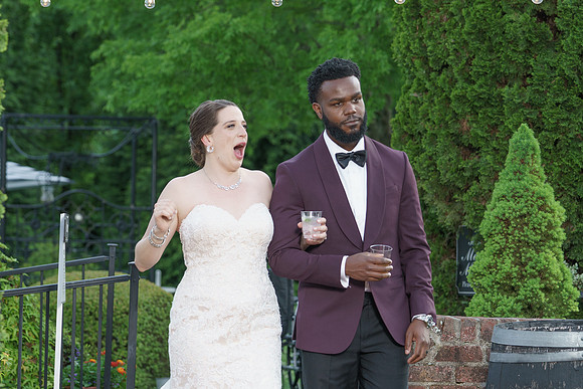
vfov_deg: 9.4
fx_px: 2356
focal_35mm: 145
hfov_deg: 14.1
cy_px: 207
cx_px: 305
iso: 200
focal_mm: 98
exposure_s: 1/200
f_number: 4
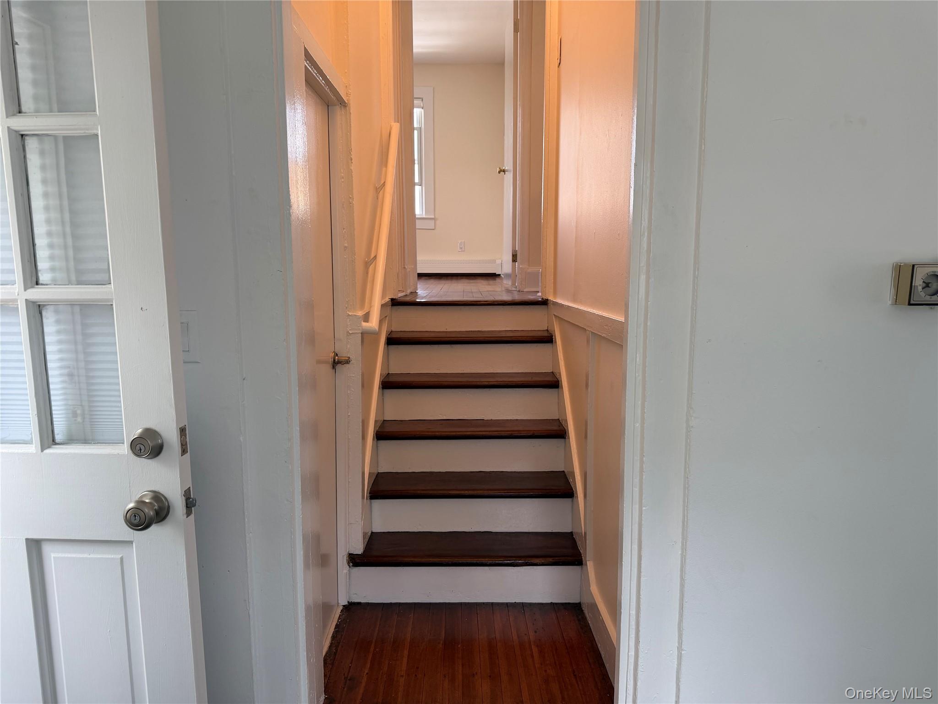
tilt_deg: -8.8
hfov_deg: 71.6
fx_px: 650
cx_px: 469
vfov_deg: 56.8
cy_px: 352
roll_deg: +0.5
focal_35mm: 24
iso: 100
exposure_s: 1/121
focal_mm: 6.76
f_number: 1.78
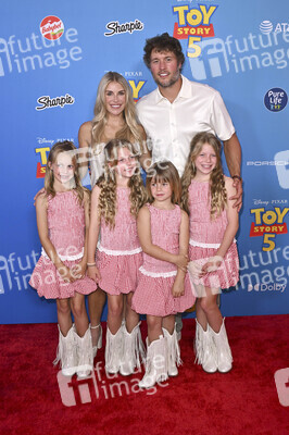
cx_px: 144
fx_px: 495
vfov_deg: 47.4
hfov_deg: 32.6
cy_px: 218
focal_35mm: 41
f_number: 6.3
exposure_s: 1/250
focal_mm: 41
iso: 1250
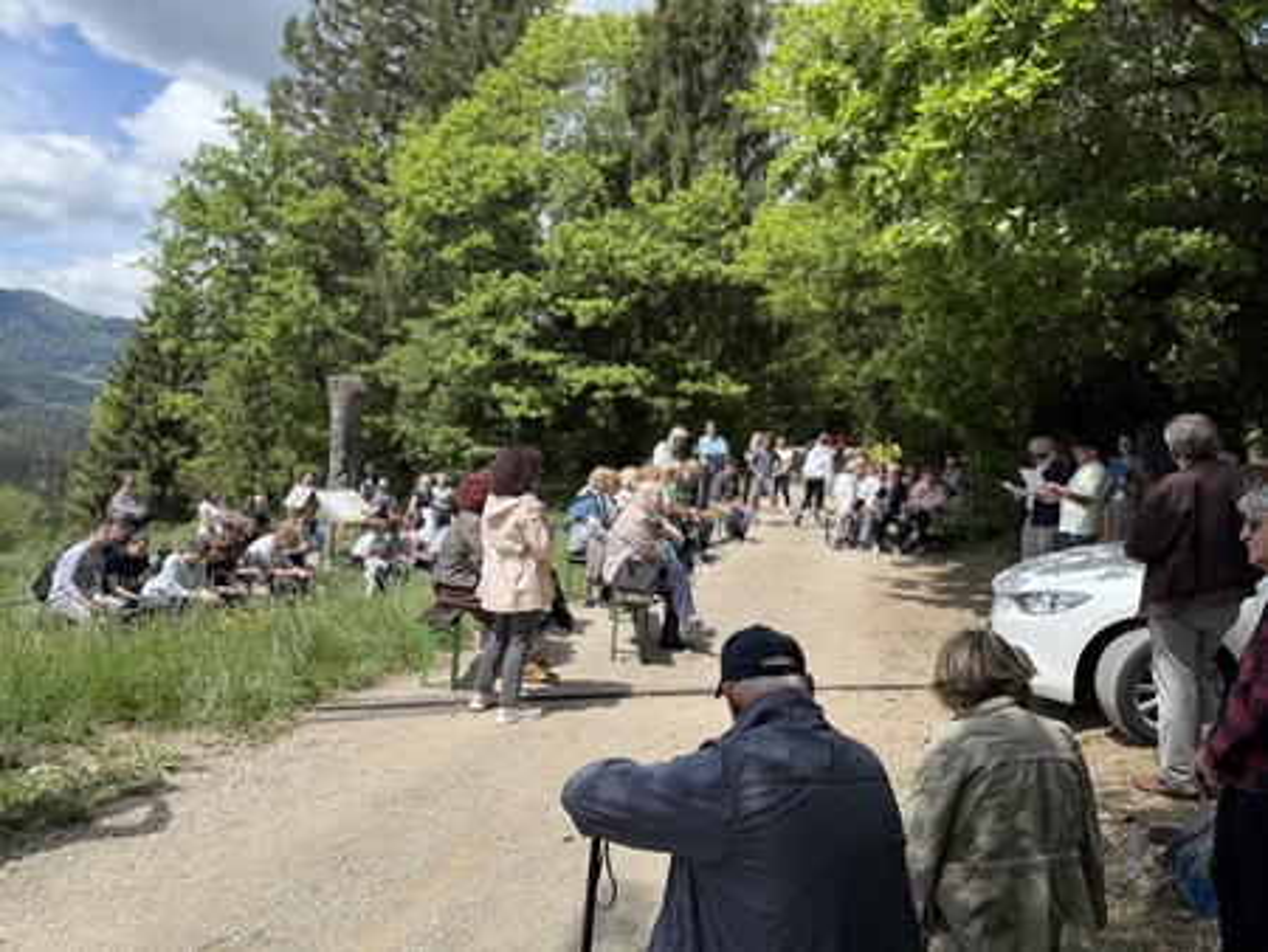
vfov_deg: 56.9
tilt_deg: -1.0
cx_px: 634
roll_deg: -6.0
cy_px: 476
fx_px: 880
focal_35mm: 24
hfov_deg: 71.6
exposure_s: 1/3021
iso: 80
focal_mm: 6.76
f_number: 1.78
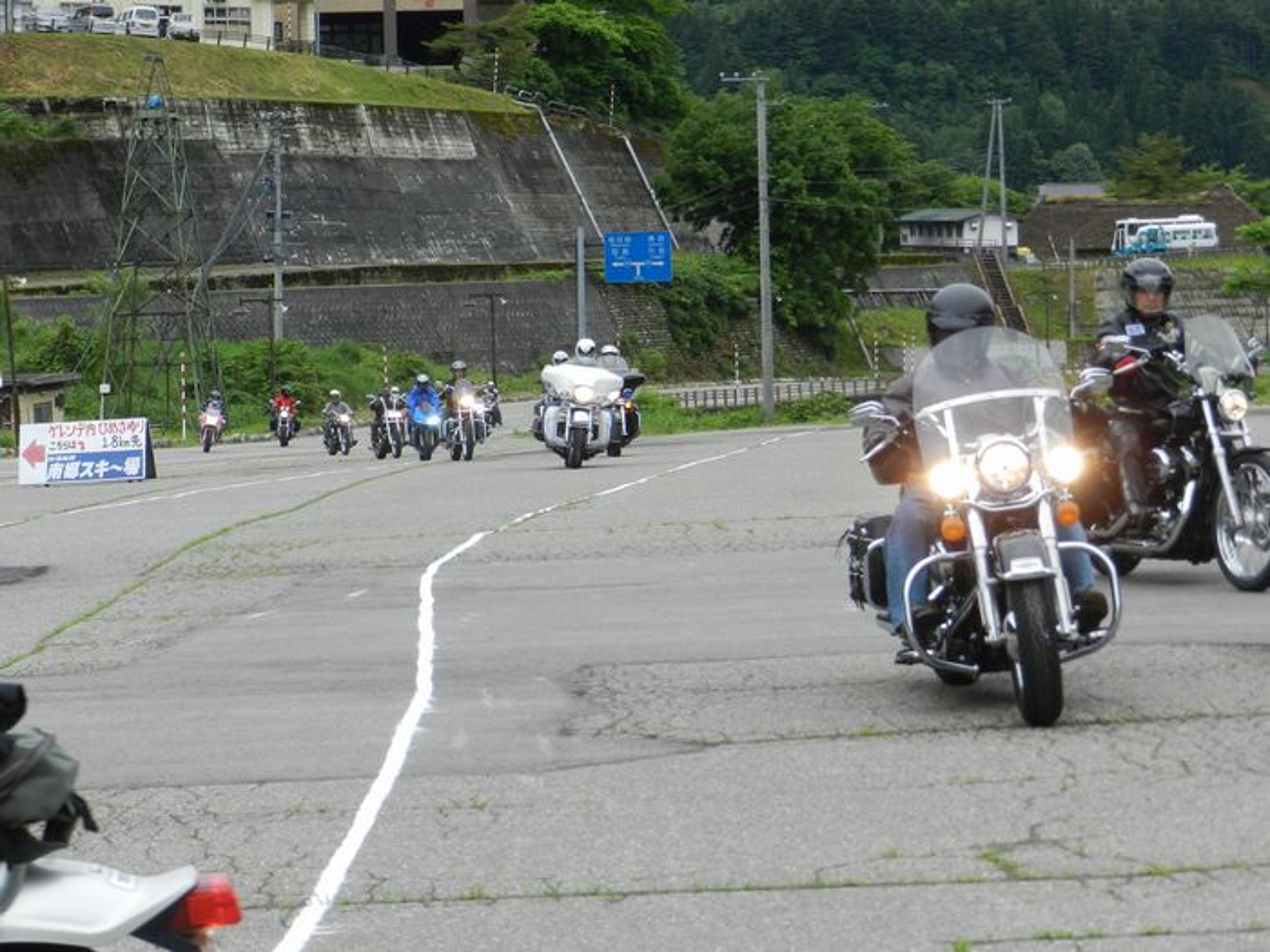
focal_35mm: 115
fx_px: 4219
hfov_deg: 17.1
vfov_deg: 12.9
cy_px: 476
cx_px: 635
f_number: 4.8
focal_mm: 20.5
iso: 160
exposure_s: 1/320
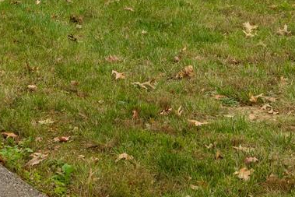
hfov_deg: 12.6
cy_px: -181
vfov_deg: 8.1
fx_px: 1328
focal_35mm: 162
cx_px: 79
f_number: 8
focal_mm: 30
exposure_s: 1/25
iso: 64
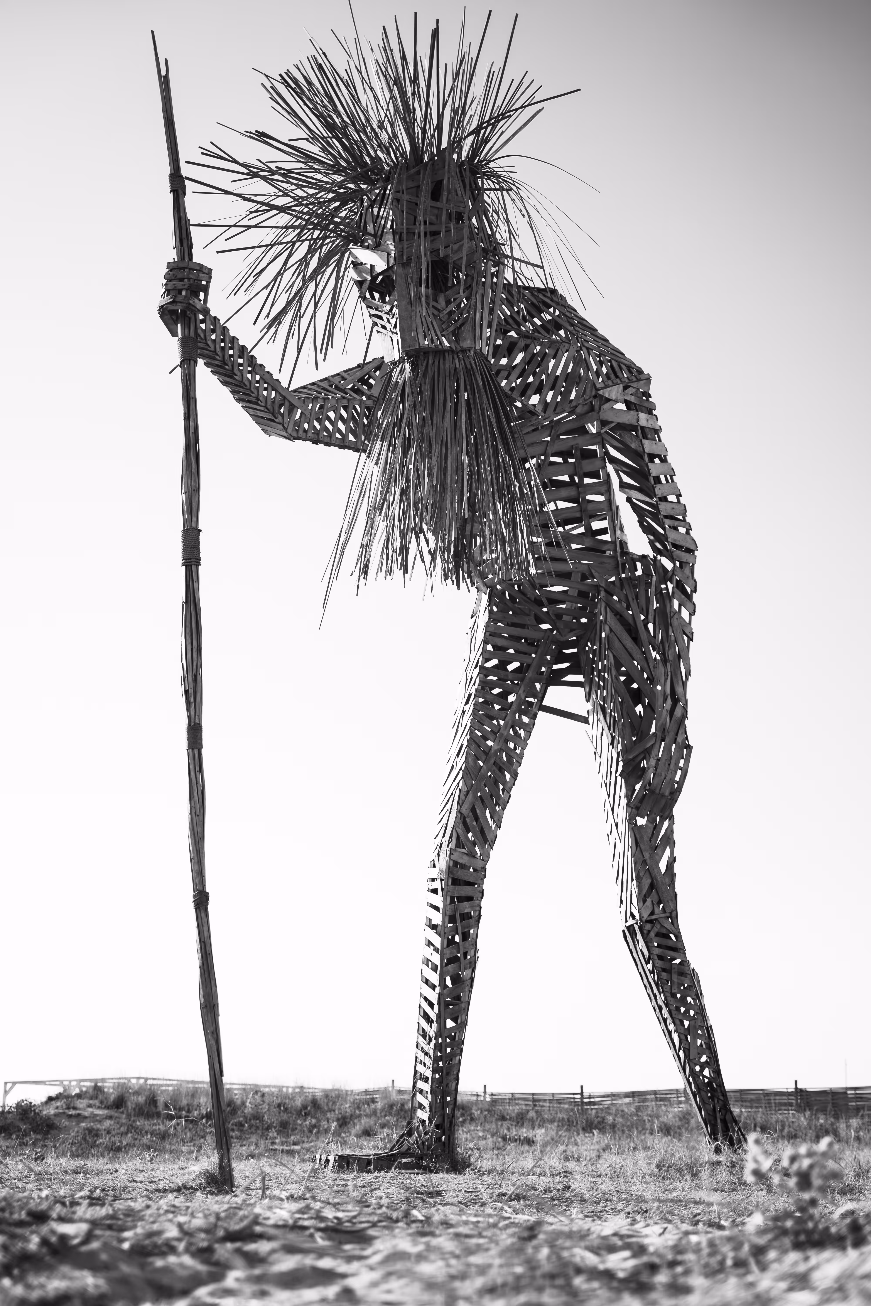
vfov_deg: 41.1
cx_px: 436
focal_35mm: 48
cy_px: 653
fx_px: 1742
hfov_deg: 28.1
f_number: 2.8
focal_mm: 48
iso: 50
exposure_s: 1/500
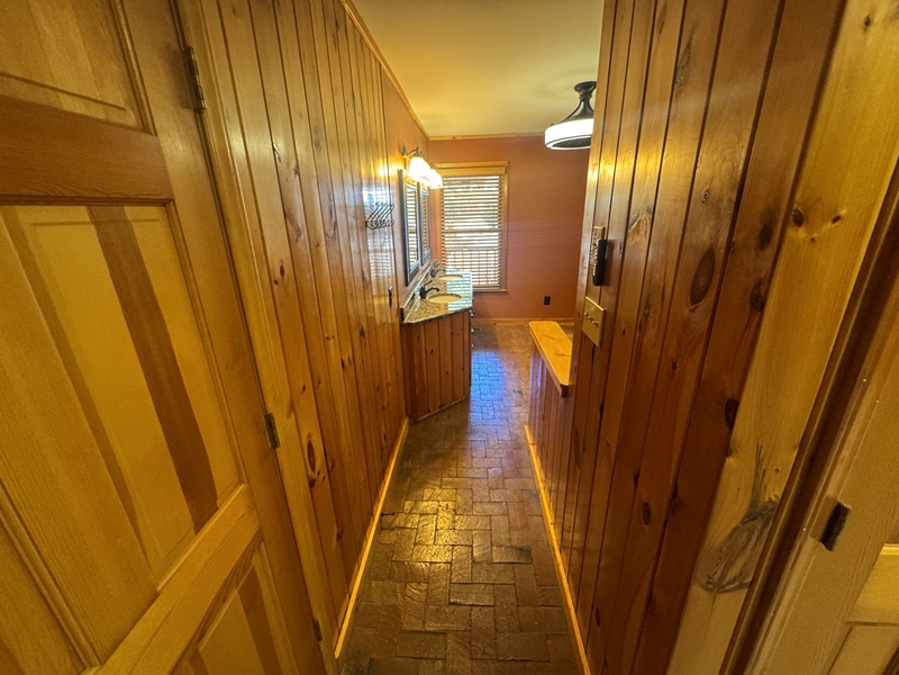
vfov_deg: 85.7
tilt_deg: -20.1
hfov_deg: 102.1
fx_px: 364
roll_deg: +2.7
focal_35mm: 14
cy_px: 338
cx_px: 450
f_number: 2.2
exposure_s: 1/60
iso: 500
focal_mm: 2.22
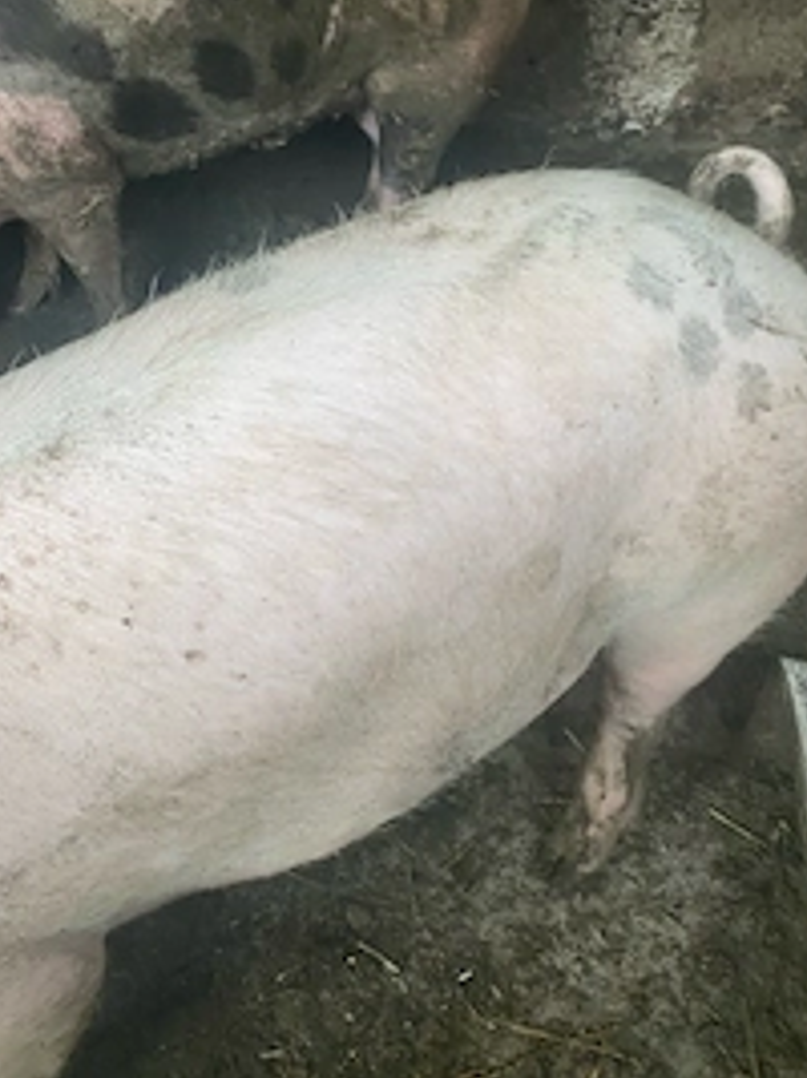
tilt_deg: -34.2
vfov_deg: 47.2
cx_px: 246
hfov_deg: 36.3
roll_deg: +2.6
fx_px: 1213
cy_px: 375
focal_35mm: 39
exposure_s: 1/60
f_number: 1.8
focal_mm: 4.25
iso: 250
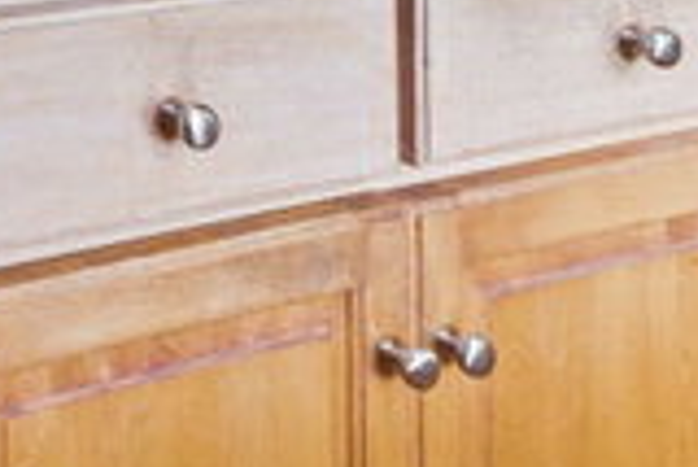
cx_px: -866
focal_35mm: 63
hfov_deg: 16.7
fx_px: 1223
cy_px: -524
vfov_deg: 15.8
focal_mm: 14
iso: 250
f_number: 8
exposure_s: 1.3
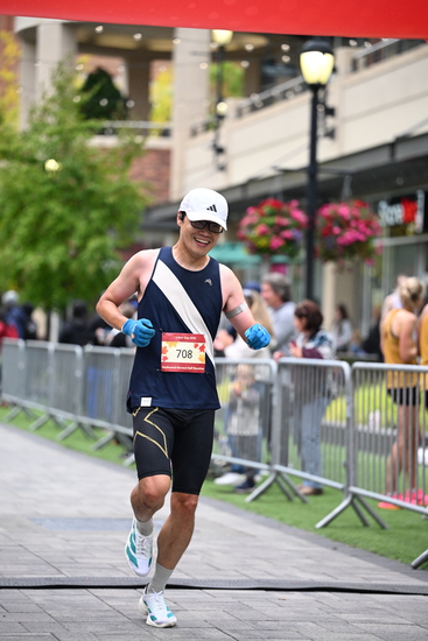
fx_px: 2228
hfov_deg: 11.0
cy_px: 320
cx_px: 214
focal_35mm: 125
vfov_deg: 16.4
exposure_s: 1/2000
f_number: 2.8
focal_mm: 125
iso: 1250
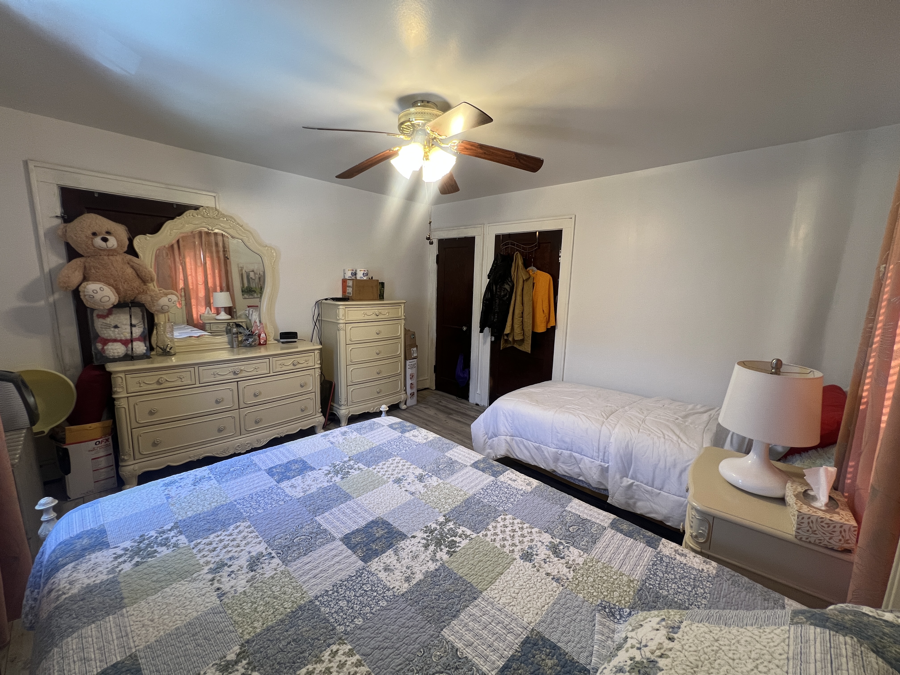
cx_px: 450
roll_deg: -1.7
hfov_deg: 106.2
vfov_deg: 89.9
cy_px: 338
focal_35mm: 13
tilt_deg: -10.2
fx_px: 338
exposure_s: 1/60
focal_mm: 1.57
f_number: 1.8
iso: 125
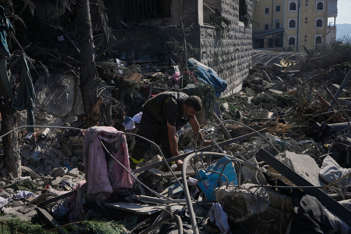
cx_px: 176
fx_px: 341
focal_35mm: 35
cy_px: 117
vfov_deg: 37.8
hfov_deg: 54.4
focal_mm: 35
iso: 320
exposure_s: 1/1250
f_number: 8
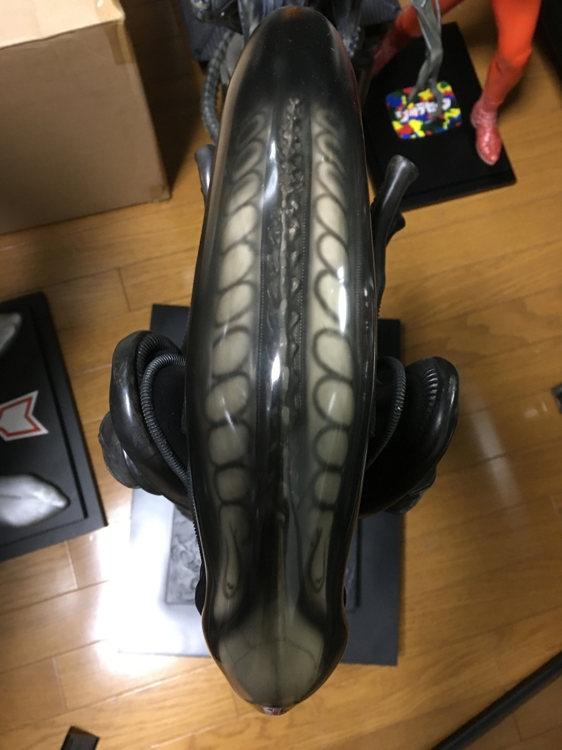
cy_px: 375
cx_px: 281
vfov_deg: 61.7
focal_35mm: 29
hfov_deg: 48.2
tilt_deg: -76.5
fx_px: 628
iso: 100
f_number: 2.2
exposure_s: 1/10
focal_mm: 4.15
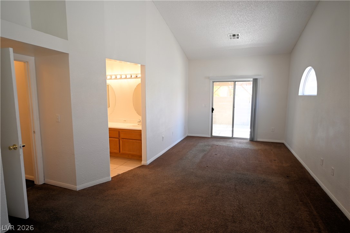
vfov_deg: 63.2
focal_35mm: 20
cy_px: 116
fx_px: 190
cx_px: 175
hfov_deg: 85.4
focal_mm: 13
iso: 140
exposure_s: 1/20
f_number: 3.8
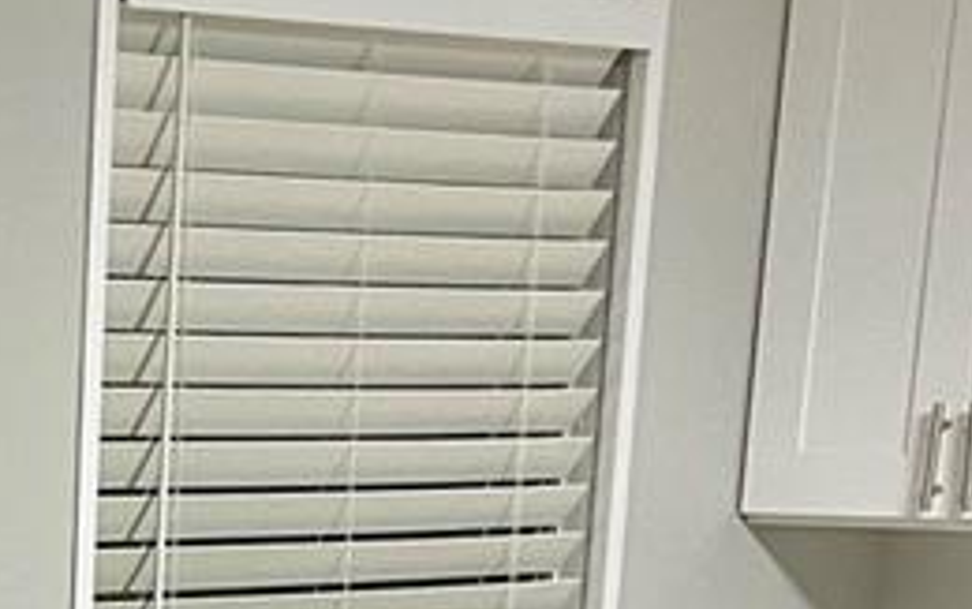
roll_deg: +0.1
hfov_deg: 15.3
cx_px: -441
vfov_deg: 9.4
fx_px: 3367
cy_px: 1364
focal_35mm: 127
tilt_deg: -17.4
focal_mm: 5.1
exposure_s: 1/60
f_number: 1.6
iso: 160
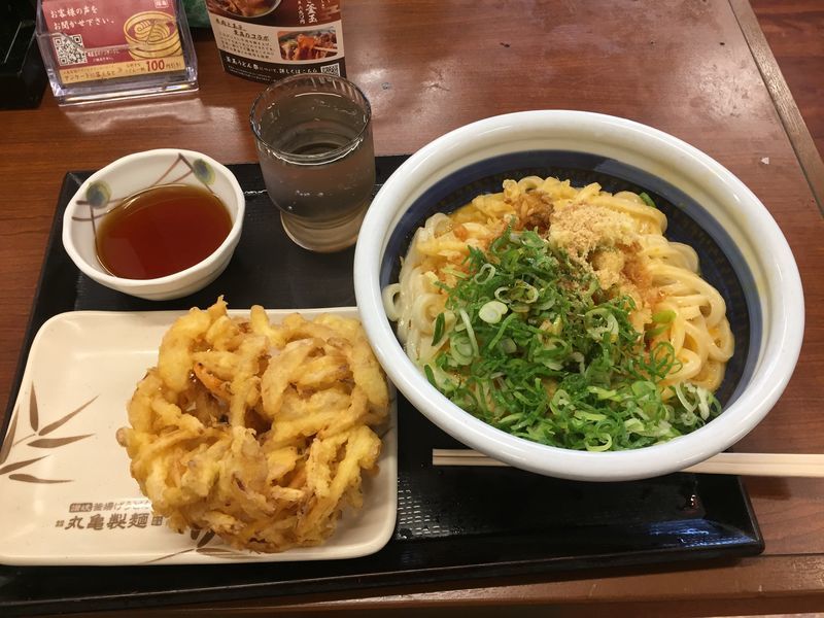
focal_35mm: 29
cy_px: 309
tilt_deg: -58.9
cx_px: 412
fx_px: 690
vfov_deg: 48.2
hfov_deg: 61.7
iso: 50
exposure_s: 1/30
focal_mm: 4.15
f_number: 2.2
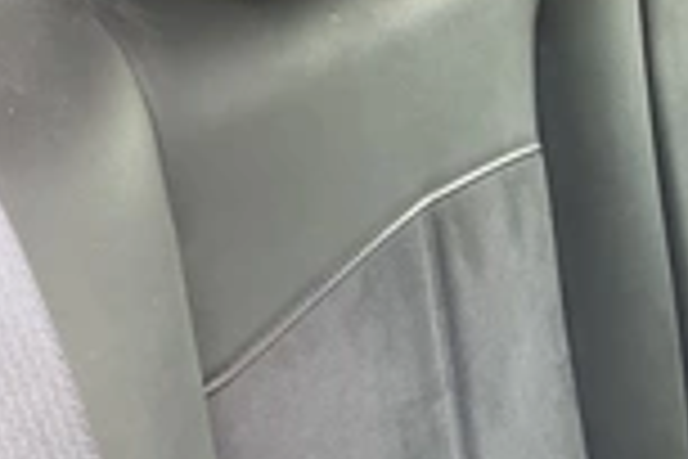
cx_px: 522
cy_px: 248
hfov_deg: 25.4
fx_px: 1510
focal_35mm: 79
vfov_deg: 17.3
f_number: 1.8
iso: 50
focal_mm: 3
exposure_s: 1/122
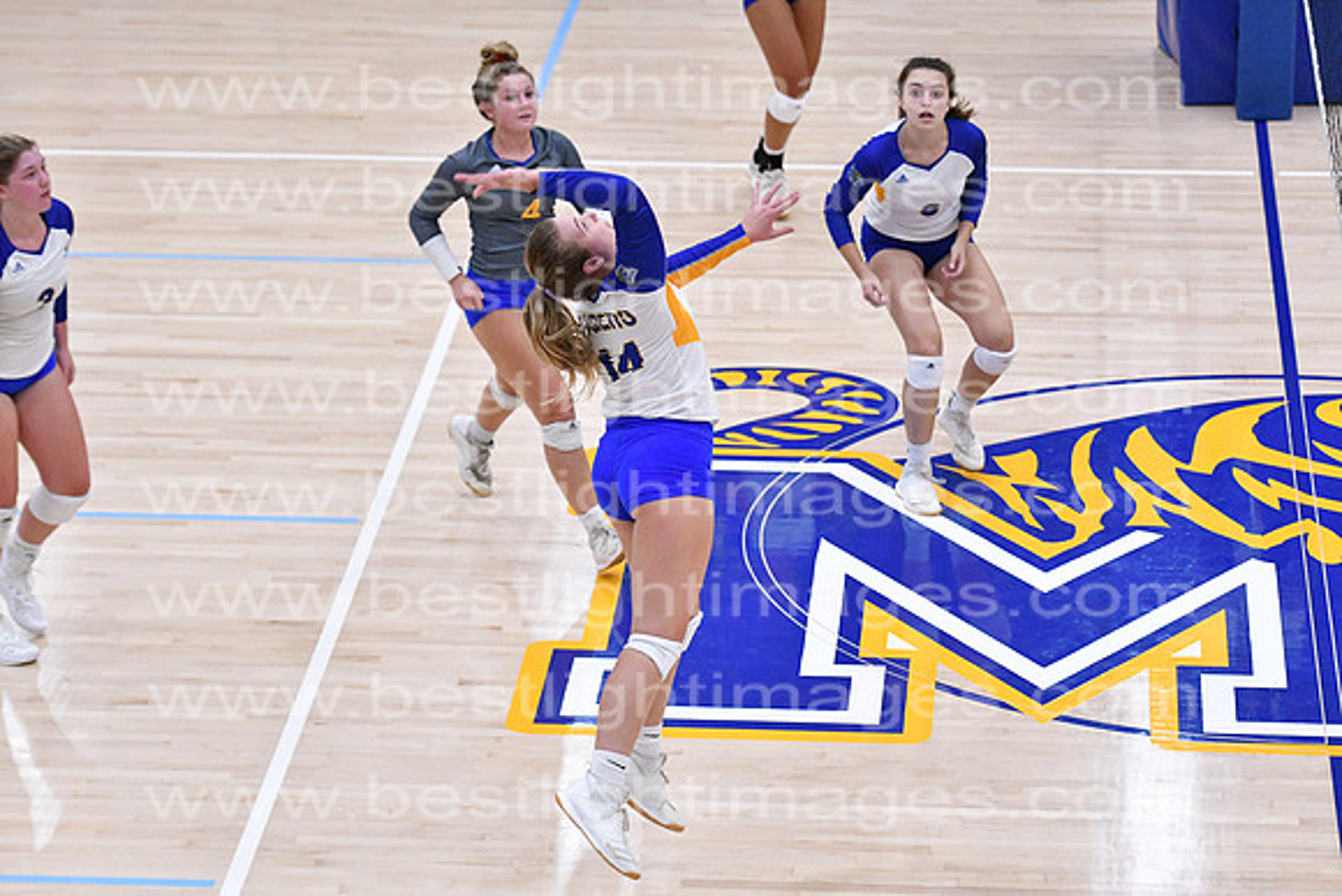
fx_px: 5313
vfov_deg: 9.6
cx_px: 671
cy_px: 448
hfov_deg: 14.4
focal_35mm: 142
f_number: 3.2
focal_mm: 95
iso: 6400
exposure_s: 1/1000
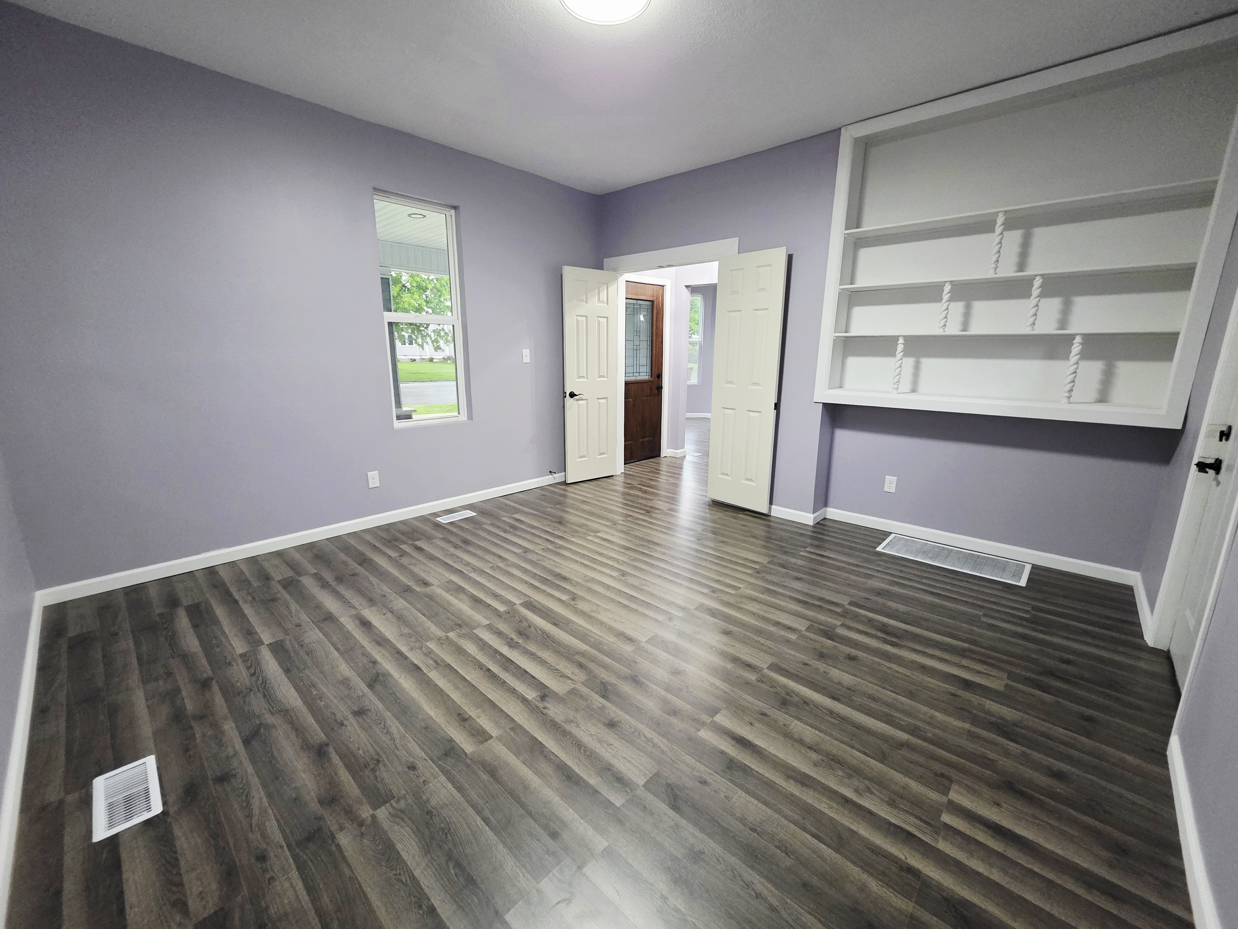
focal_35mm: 13
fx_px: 465
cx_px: 619
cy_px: 464
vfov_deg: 89.9
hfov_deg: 106.2
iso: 800
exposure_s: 1/60.2
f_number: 1.9
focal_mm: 2.2
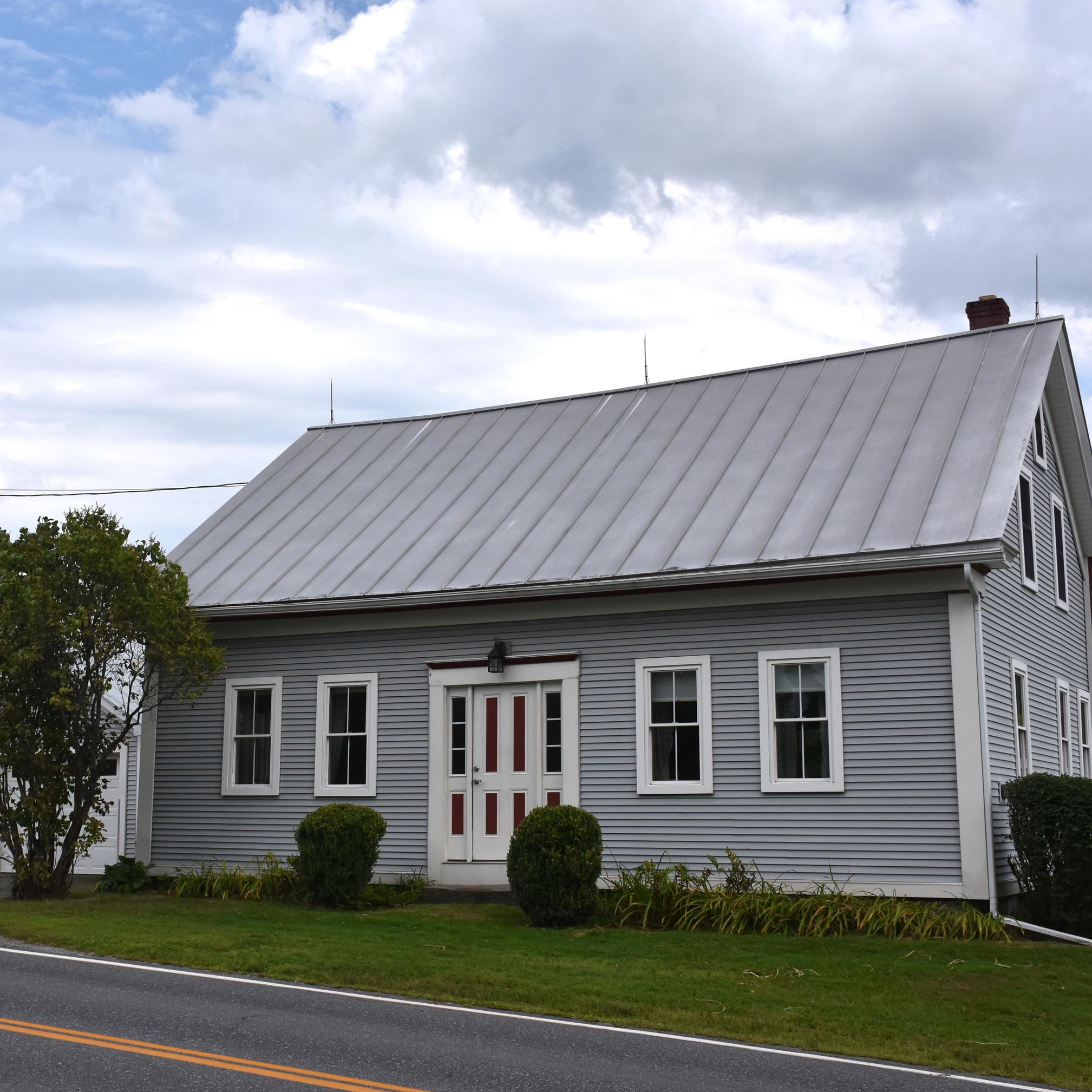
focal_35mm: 45
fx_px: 1593
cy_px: 553
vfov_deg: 37.8
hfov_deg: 37.5
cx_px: 380
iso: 450
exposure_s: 1/500
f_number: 8
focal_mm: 23
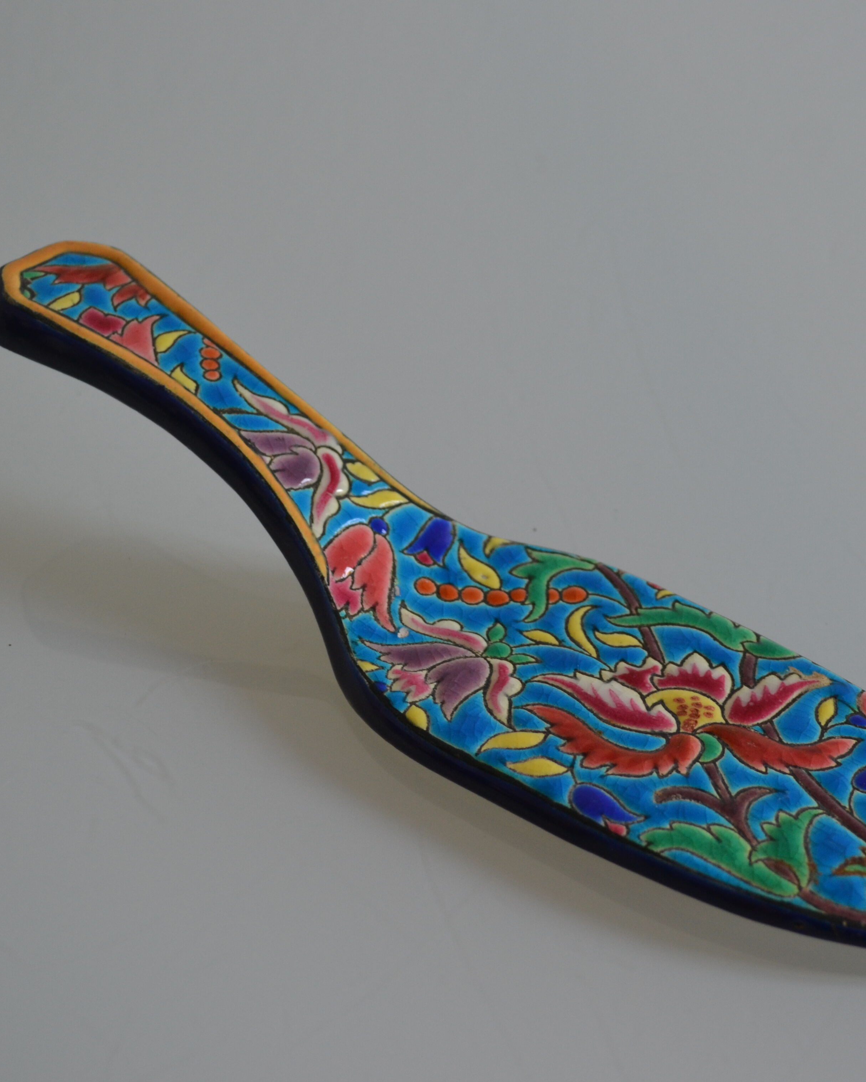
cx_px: 541
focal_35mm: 64
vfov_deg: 29.6
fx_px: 2050
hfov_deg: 23.8
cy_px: 541
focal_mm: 30
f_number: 4.5
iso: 400
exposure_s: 1/30
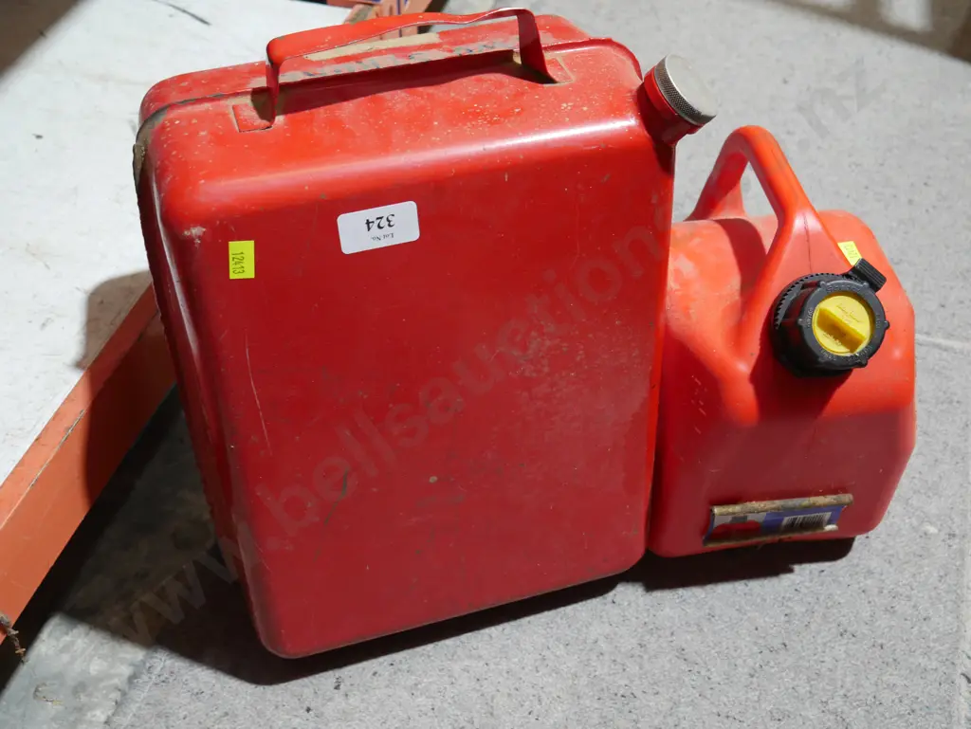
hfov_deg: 46.8
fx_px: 1123
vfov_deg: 36.0
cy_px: 364
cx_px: 486
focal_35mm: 40
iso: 800
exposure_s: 1/60
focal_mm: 20
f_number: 4.5
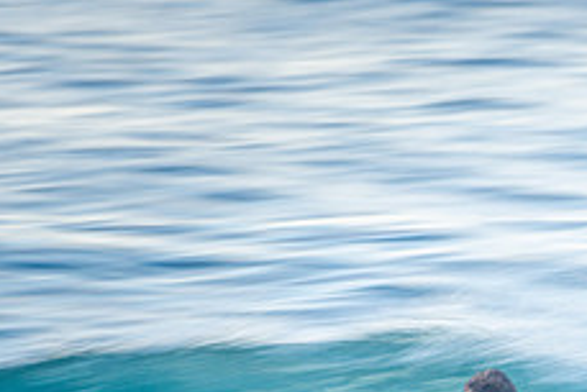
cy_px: 465
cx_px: 497
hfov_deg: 1.1
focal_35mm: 1900
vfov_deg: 0.7
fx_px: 30999
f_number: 9
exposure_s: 1/25
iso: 100
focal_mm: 500
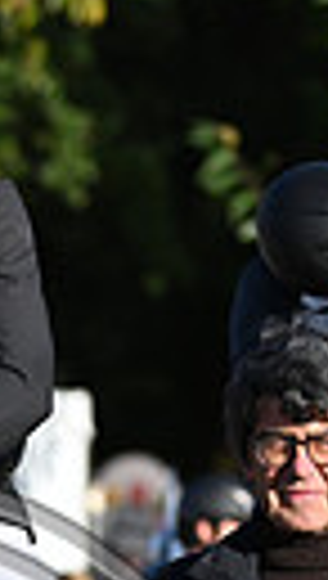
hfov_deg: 1.3
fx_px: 14453
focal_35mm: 939
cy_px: 861
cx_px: -211
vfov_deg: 2.3
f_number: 5.6
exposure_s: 1/800
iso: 220
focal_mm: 200
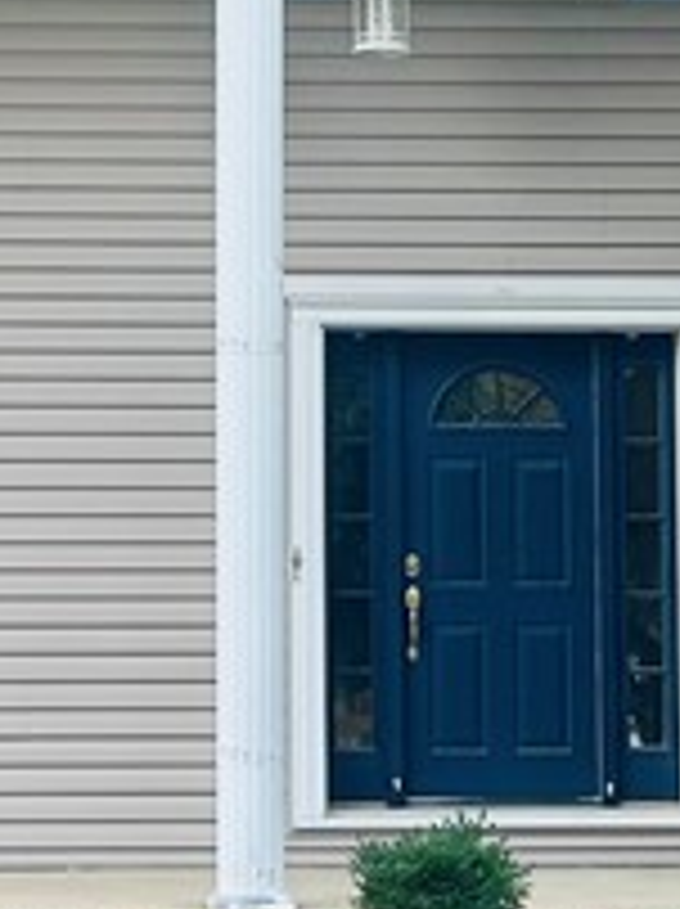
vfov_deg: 15.0
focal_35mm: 132
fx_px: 3465
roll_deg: +0.5
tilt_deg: +3.4
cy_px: 400
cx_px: 248
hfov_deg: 11.2
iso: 50
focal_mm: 5.7
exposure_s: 1/791
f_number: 1.5
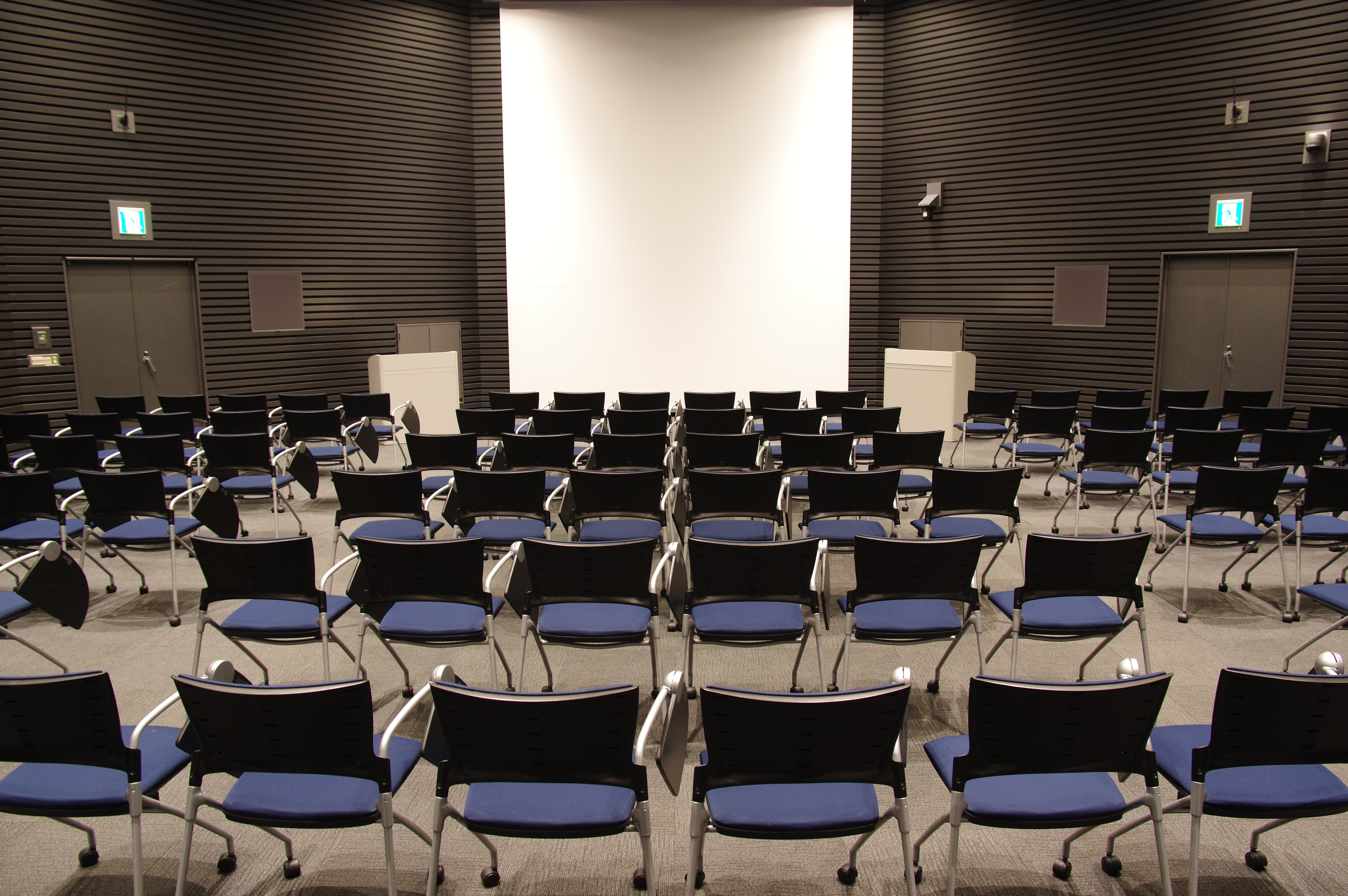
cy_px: 448
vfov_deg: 53.0
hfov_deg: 73.8
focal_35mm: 24
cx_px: 674
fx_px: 898
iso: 400
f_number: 5.6
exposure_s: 1/6
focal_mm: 16
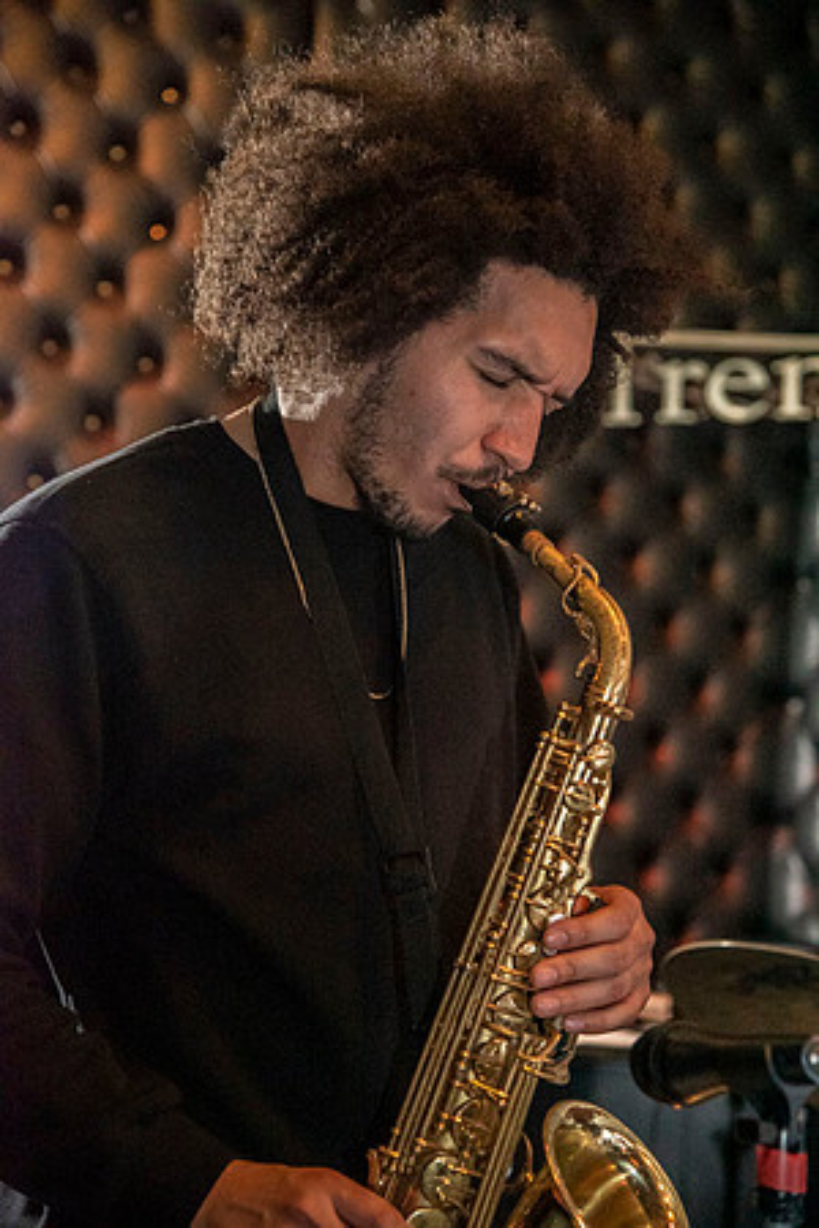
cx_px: 410
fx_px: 2559
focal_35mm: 75
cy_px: 614
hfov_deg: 18.2
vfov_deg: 27.0
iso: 6400
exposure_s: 1/200
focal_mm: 75
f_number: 4
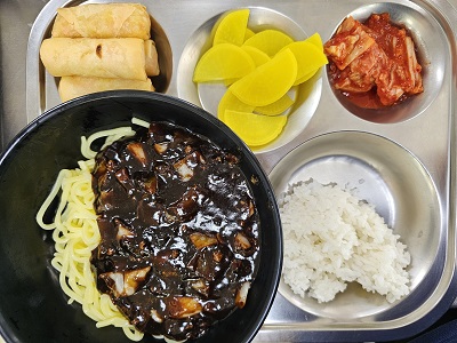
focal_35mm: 23
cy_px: 172
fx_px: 304
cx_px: 228
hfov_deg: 73.9
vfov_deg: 58.9
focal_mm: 6.3
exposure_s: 1/100
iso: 400
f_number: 1.7
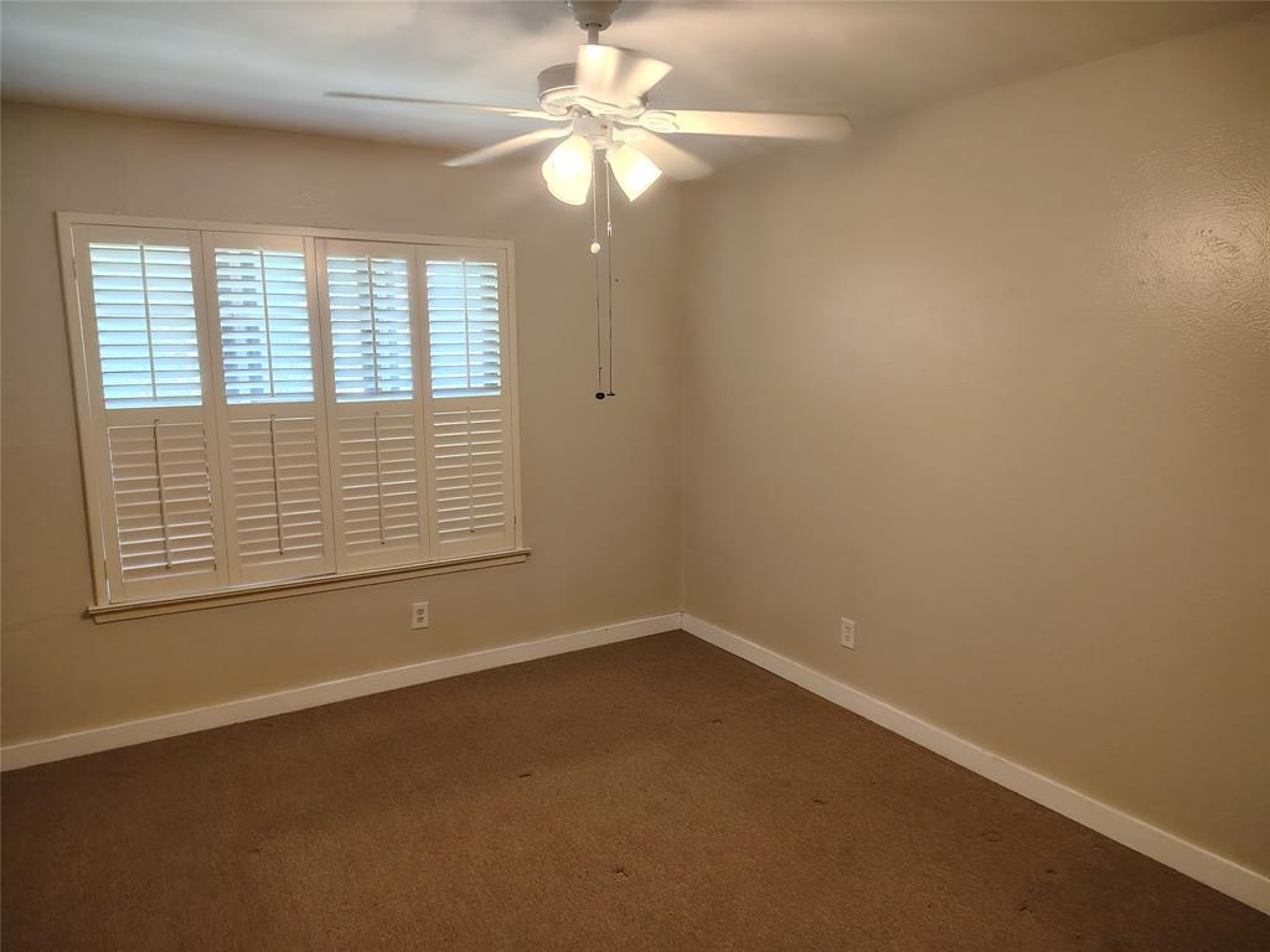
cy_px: 476
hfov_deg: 71.6
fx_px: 881
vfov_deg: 56.8
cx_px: 635
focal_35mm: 24
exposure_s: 1/120
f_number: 1.8
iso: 1193
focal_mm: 5.56
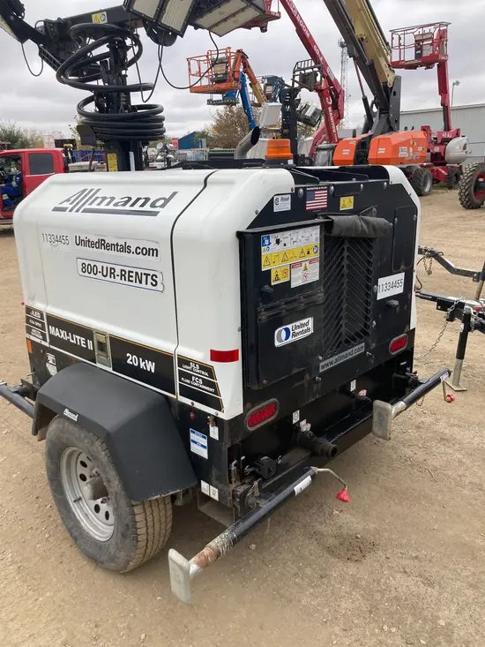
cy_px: 324
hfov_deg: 49.8
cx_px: 242
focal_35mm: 28
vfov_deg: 63.4
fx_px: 523
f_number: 1.8
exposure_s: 1/649
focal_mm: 3.99
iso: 20
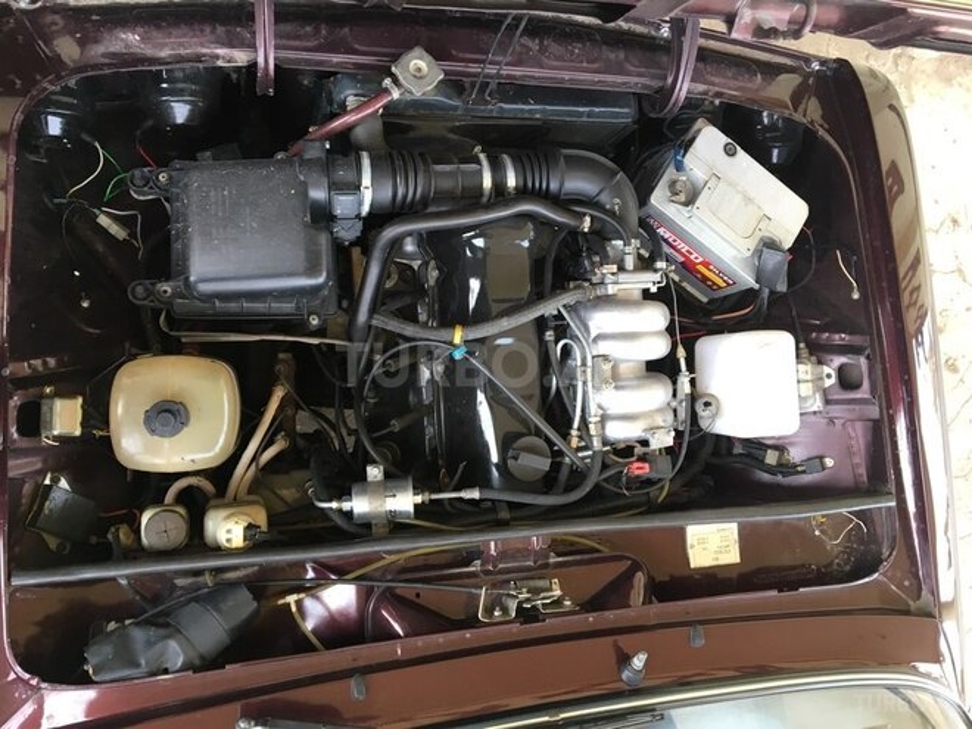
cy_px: 364
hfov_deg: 61.7
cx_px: 486
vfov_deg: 48.2
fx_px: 814
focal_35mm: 29
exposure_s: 1/33
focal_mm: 4.15
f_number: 2.2
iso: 40
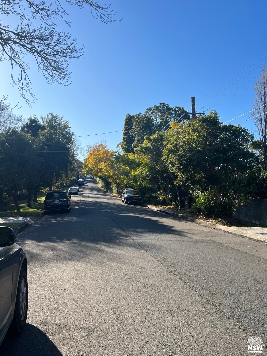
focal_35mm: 26
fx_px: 267
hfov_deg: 53.1
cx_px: 134
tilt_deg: +1.8
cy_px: 178
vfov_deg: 67.3
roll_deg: -1.1
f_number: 1.5
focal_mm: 5.7
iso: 50
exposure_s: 1/3460
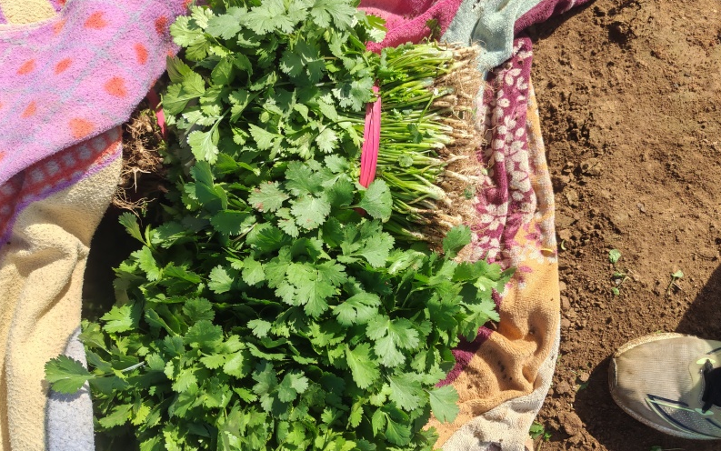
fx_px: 609
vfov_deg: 40.5
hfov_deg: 61.2
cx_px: 363
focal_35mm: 31
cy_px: 257
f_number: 1.95
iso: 50
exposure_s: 1/1700
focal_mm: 5.52
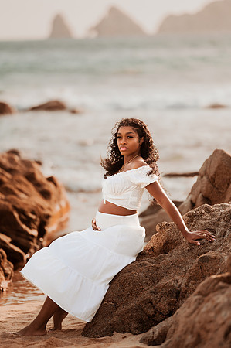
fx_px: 1302
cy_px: 174
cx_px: 116
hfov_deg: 10.1
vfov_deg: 15.2
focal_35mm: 135
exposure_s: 1/4000
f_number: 1.8
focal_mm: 135
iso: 125
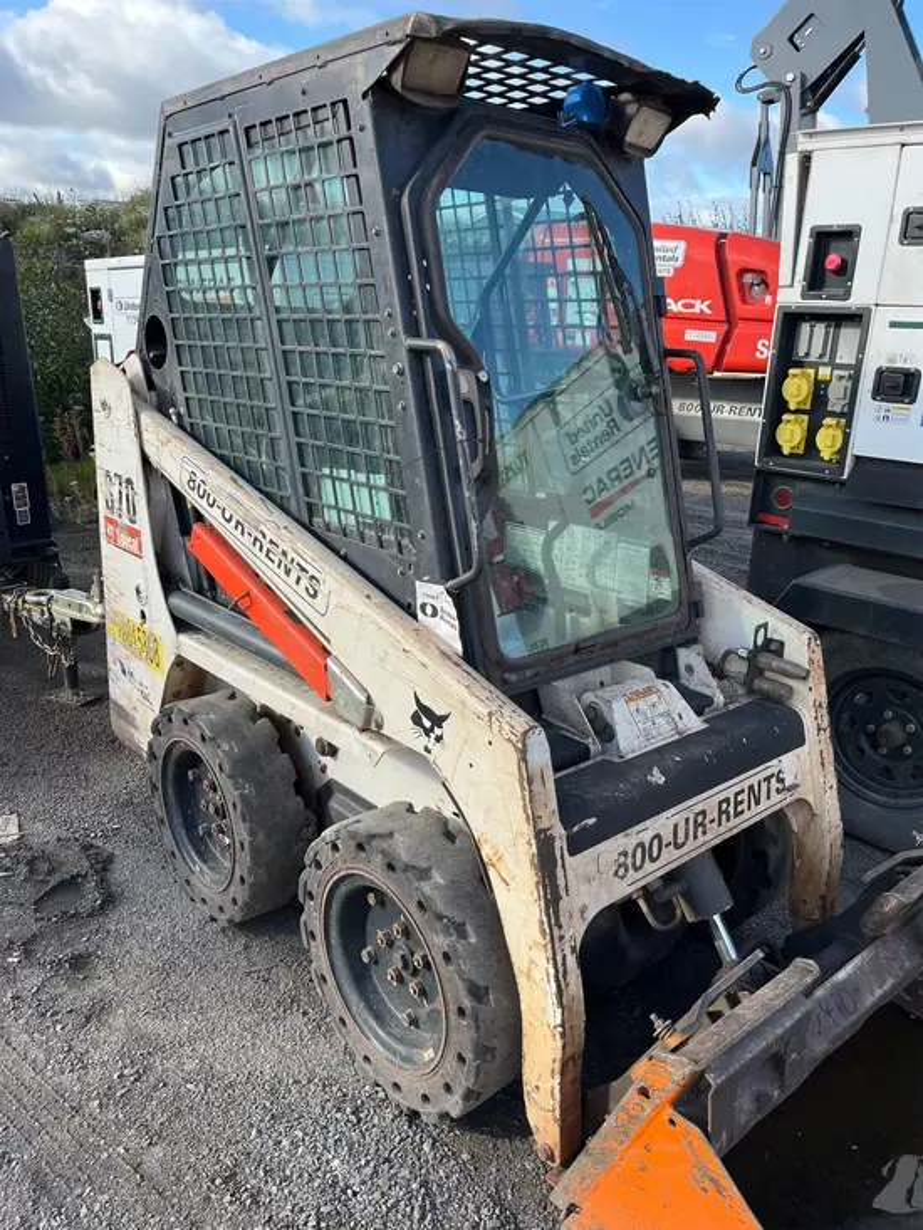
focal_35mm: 26
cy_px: 615
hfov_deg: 53.1
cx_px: 462
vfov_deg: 67.3
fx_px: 924
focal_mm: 5.1
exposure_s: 1/878
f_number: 1.6
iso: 50
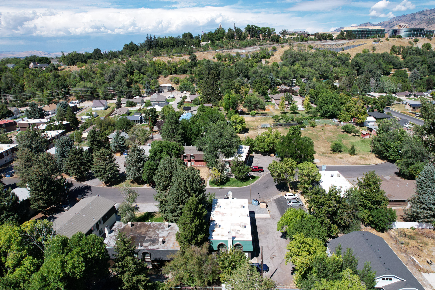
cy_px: 145
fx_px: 266
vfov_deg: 57.2
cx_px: 218
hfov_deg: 78.6
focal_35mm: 22
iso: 120
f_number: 2.8
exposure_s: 1/2000
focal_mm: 8.38
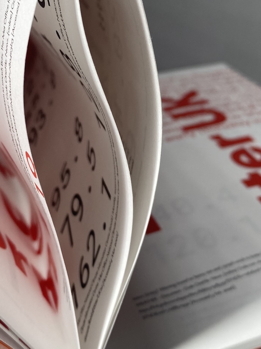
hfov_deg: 27.0
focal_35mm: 54
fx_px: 543
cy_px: 145
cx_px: 132
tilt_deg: -25.7
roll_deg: +0.2
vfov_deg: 35.5
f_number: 1.8
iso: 32
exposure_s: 1/296
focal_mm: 4.25
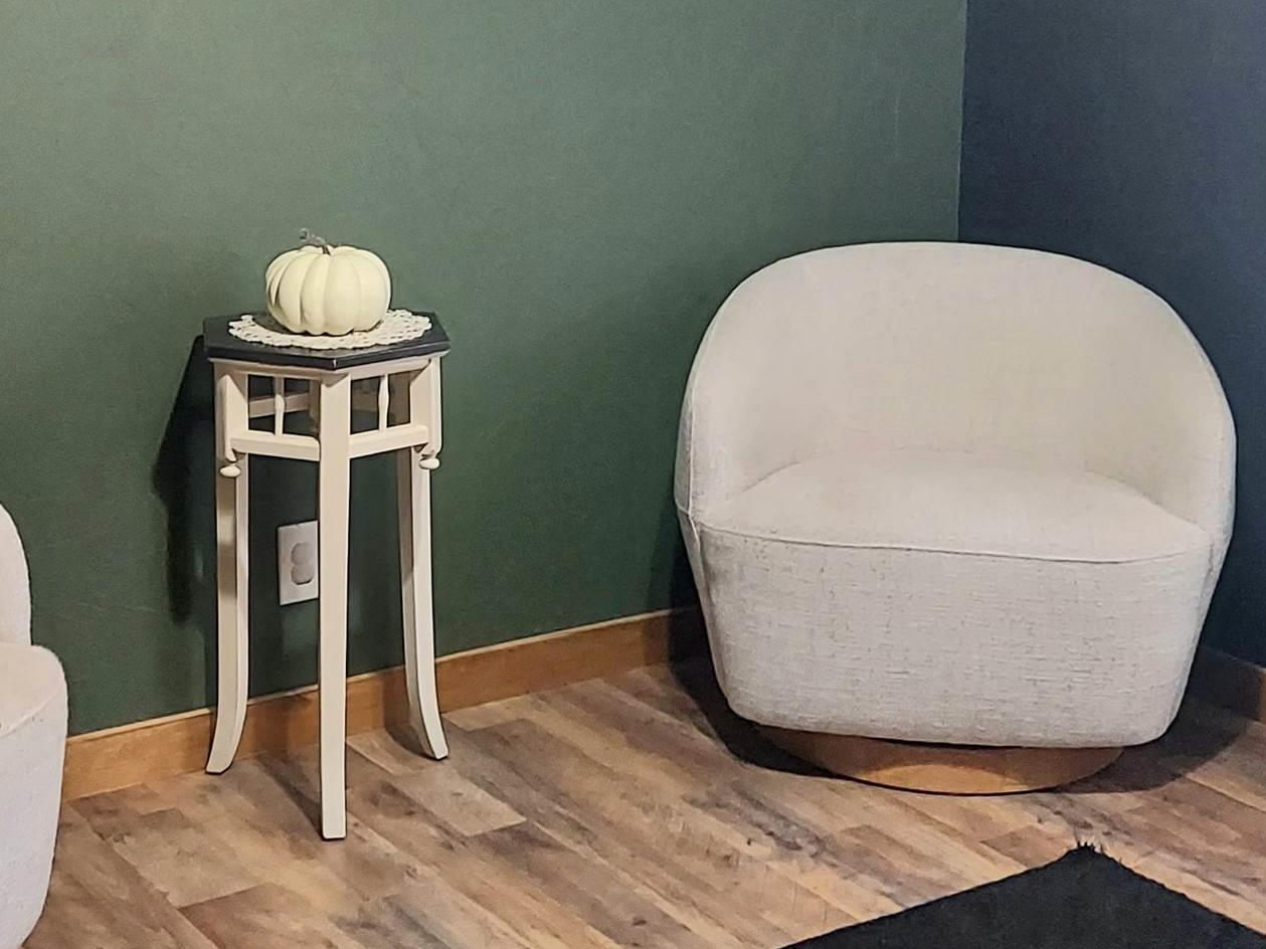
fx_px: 2231
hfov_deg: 31.7
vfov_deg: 23.8
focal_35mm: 61
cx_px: 611
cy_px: 275
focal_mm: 4.6
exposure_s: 1/30
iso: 320
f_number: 2
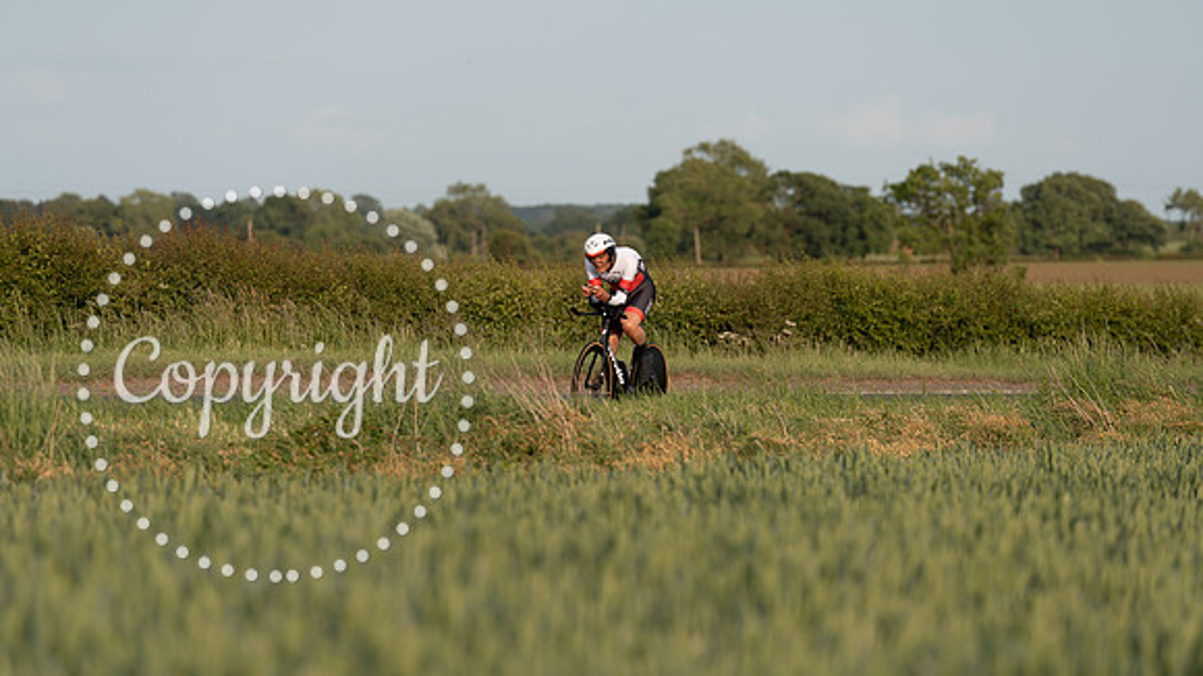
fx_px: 6665
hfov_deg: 10.3
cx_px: 602
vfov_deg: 5.8
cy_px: 338
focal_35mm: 209
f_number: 4
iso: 160
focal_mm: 194
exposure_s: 1/1000
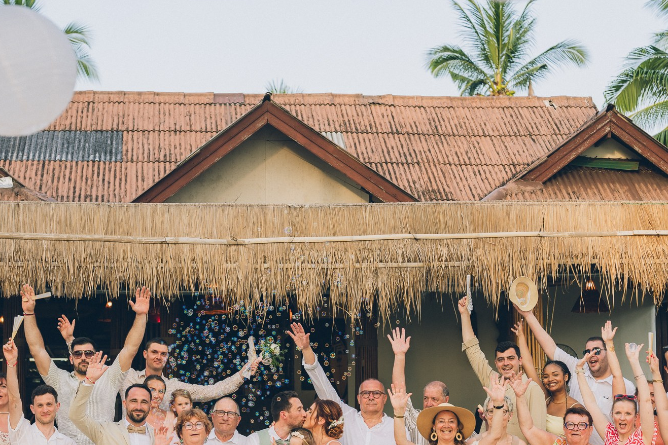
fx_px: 1466
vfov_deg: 17.2
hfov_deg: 25.6
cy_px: 335
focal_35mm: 79
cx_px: 266
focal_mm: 50
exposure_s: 1/250
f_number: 3.2
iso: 125
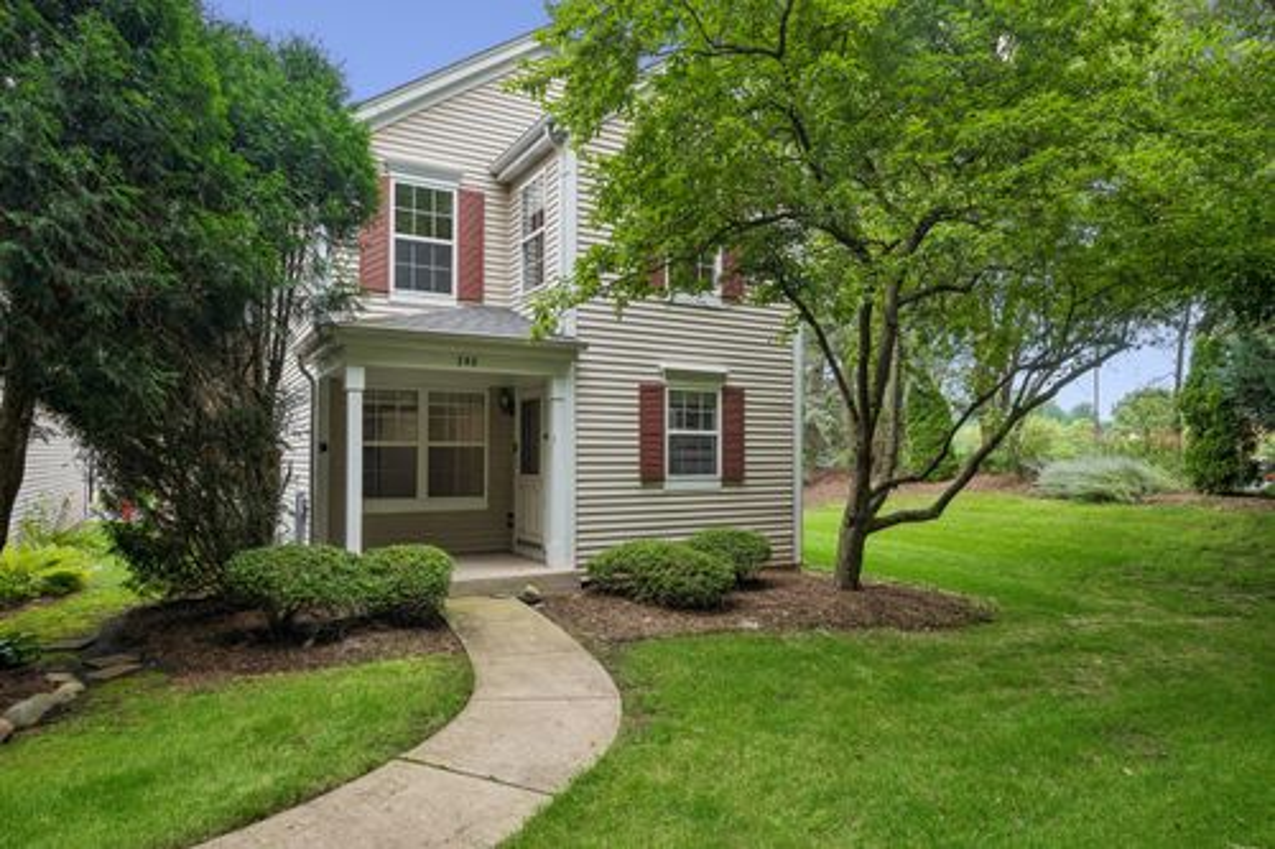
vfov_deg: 57.2
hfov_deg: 78.6
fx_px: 779
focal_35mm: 22
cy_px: 424
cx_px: 638
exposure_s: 1/100
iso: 200
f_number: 8
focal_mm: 22
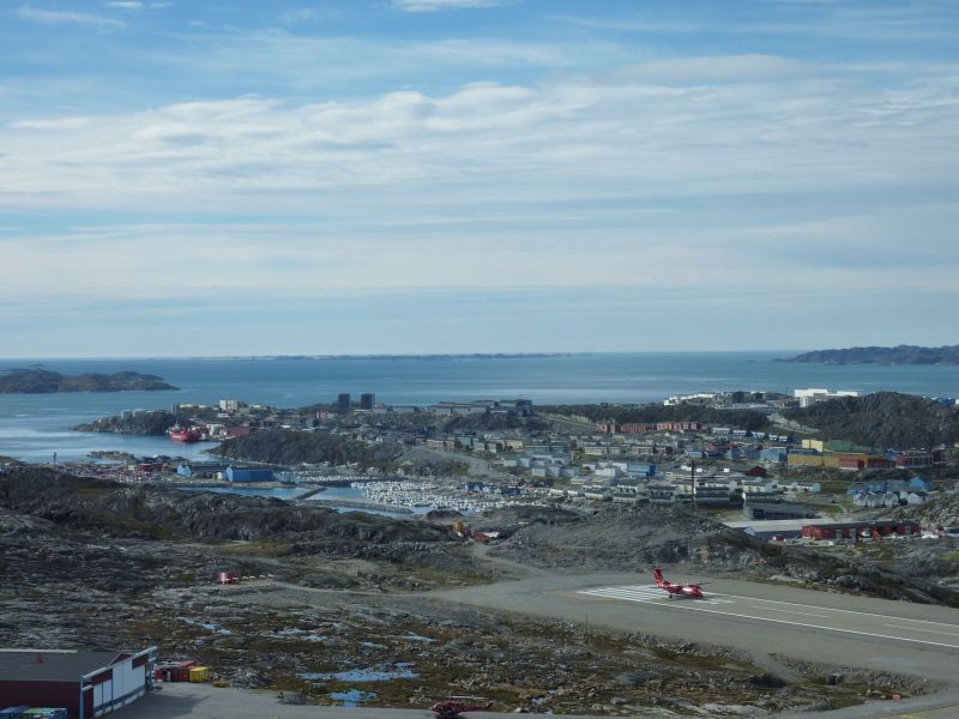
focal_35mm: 78
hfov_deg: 25.0
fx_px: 2161
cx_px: 480
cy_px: 360
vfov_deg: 18.9
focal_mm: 12.8
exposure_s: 1/640
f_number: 5.6
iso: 125
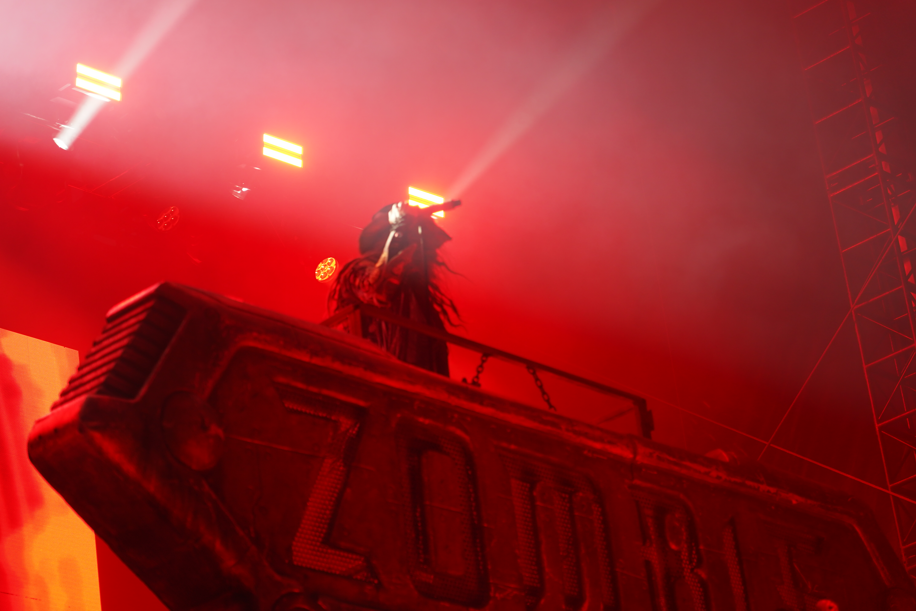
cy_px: 306
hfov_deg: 19.5
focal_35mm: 105
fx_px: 2671
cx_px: 458
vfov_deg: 13.0
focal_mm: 105
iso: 800
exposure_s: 1/125
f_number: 4
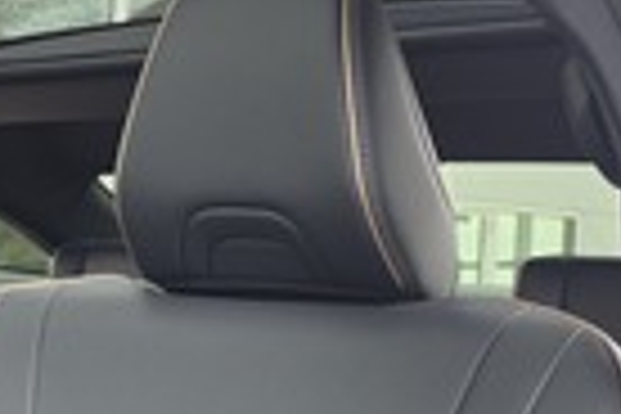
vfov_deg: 18.6
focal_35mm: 73
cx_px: -54
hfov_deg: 25.7
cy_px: 268
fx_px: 1259
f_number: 1.4
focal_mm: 6.5
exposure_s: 1/120
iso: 32
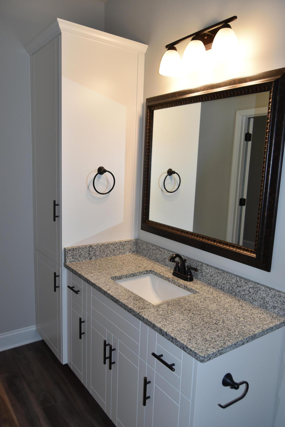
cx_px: 142
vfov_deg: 67.4
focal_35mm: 27
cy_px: 214
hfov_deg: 47.9
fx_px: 321
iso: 640
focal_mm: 18
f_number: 5.6
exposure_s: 1/125
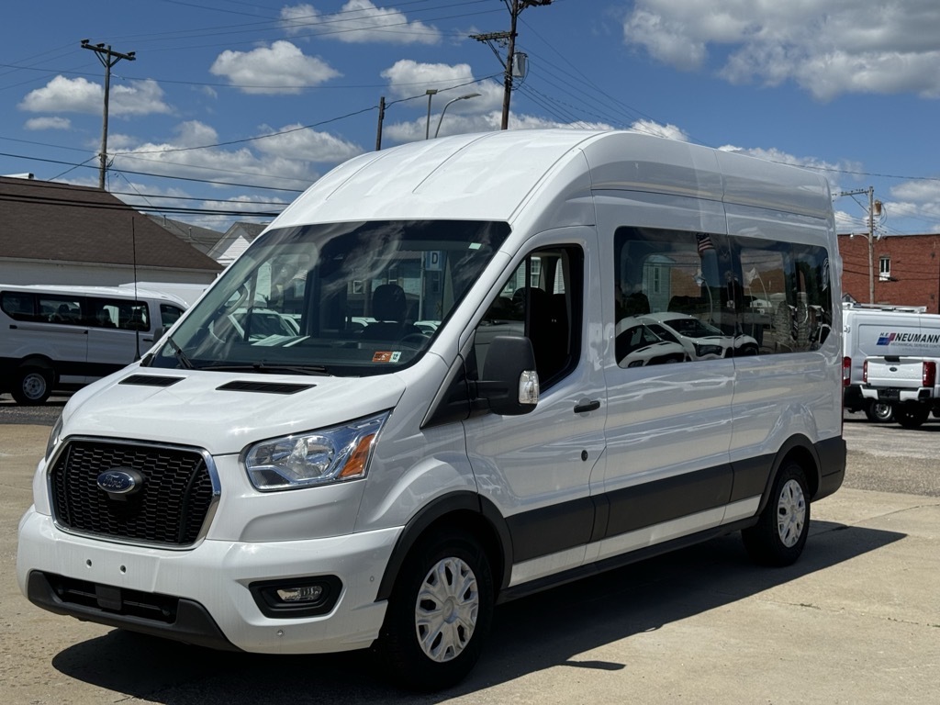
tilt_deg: -0.6
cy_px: 352
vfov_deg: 30.3
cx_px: 470
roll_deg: -0.8
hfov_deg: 39.7
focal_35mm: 48
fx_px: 1303
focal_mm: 6.76
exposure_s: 1/9009
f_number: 1.78
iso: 80
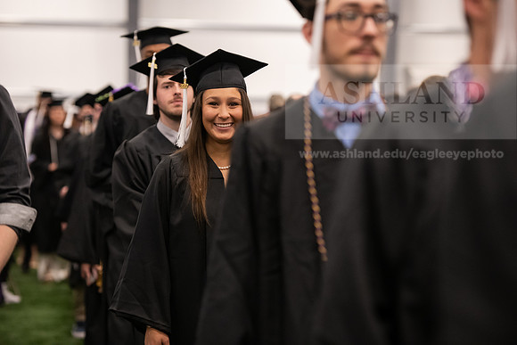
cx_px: 258
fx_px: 1666
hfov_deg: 17.6
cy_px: 172
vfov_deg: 11.8
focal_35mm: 116
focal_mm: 116
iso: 3200
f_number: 3.2
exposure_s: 1/200
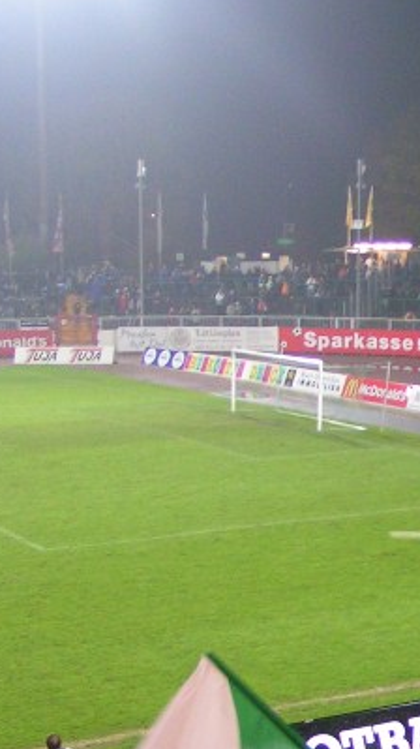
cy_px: 546
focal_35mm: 83
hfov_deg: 13.8
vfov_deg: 25.4
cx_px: 587
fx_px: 1646
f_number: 2.8
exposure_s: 1/25
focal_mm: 5.8
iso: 200
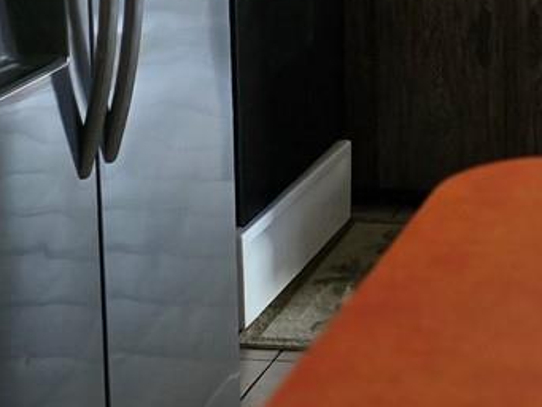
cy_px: -62
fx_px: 1692
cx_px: 723
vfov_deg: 13.4
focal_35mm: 108
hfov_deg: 17.0
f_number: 1.7
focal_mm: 6.3
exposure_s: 1/120
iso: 800
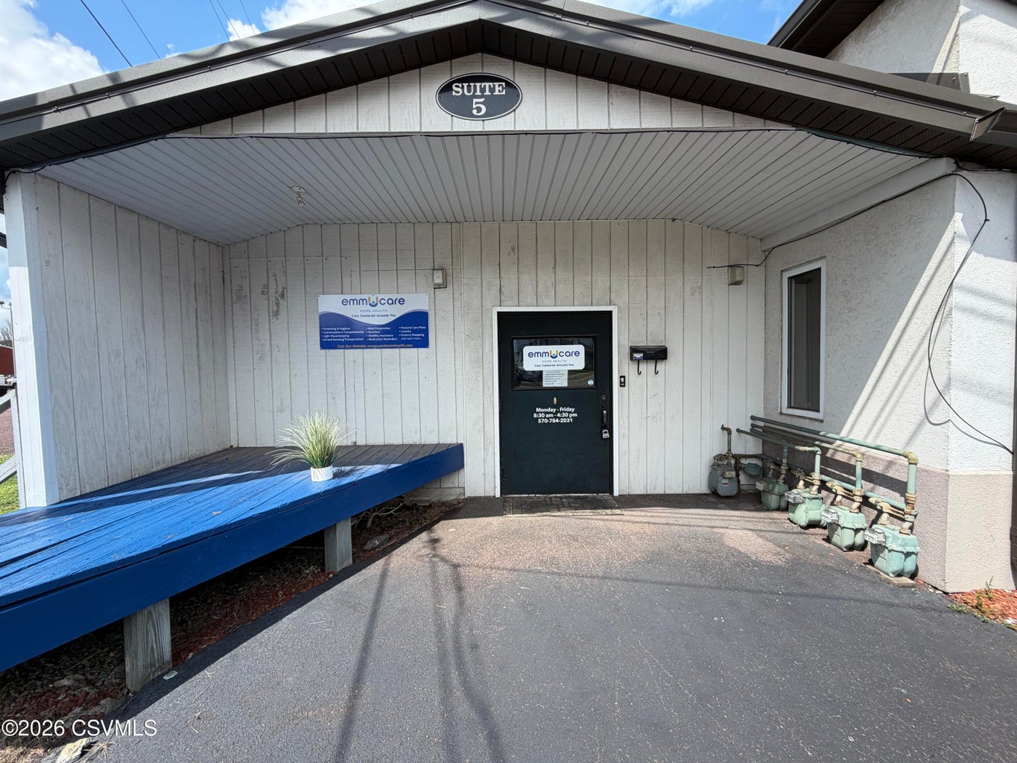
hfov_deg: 102.1
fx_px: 411
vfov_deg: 85.7
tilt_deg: -1.6
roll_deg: +1.8
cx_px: 508
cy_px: 382
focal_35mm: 14
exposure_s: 1/651
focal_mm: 2.22
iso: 40
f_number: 2.2
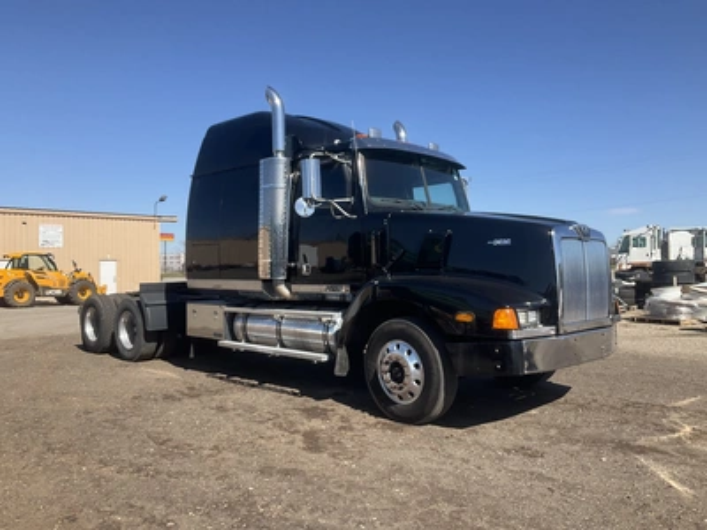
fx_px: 592
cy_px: 265
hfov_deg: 61.7
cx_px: 354
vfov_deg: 48.2
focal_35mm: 29
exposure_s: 1/1534
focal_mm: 3
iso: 25
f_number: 1.8
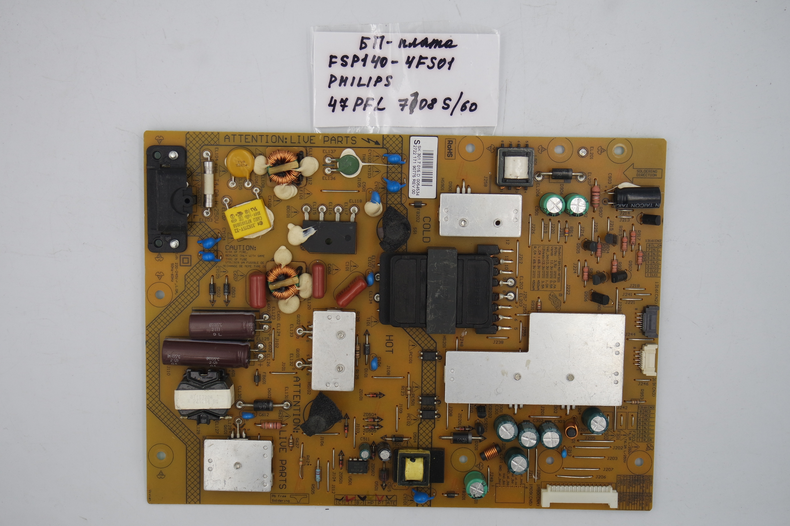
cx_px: 395
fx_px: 1053
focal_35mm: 48
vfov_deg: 28.1
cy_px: 263
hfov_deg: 41.1
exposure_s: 1/125
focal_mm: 18
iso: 160
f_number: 5
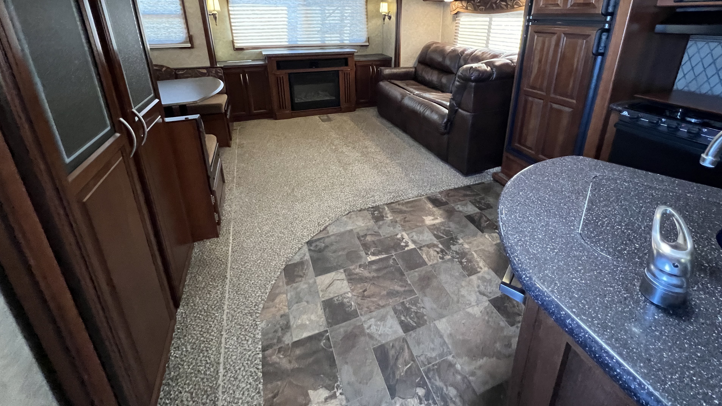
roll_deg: +1.0
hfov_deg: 102.9
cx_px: 382
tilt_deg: -20.0
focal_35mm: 15
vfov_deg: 67.7
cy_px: 122
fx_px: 287
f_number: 1.8
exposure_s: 1/60
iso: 800
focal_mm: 1.57
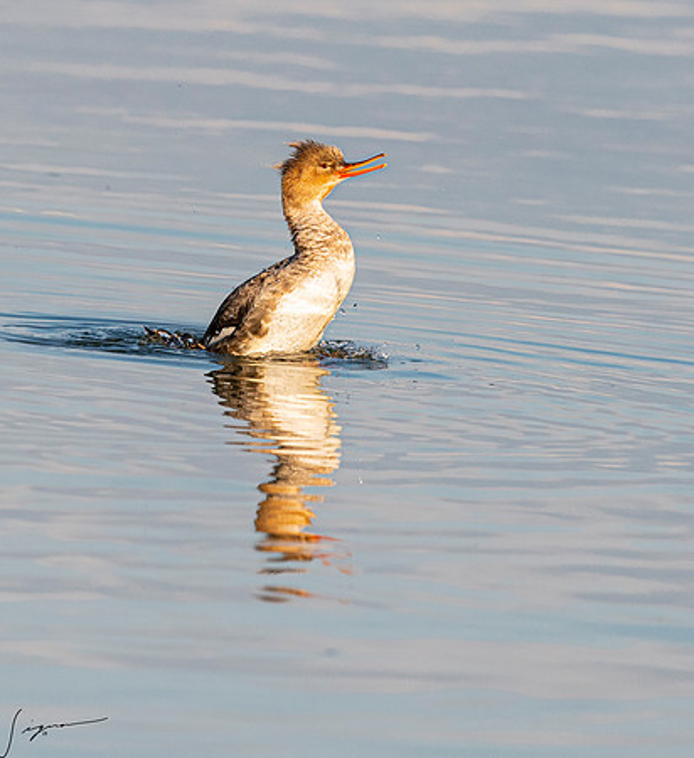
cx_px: 231
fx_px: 18325
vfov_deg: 2.4
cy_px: 149
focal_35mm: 772
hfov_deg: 2.2
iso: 500
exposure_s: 1/2000
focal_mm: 300
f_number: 5.6
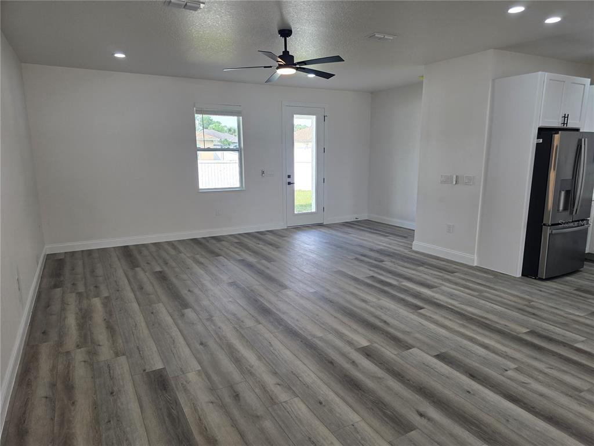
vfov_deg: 58.9
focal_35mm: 23
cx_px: 297
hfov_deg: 73.9
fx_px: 395
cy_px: 223
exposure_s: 1/120
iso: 32
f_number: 1.7
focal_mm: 6.3
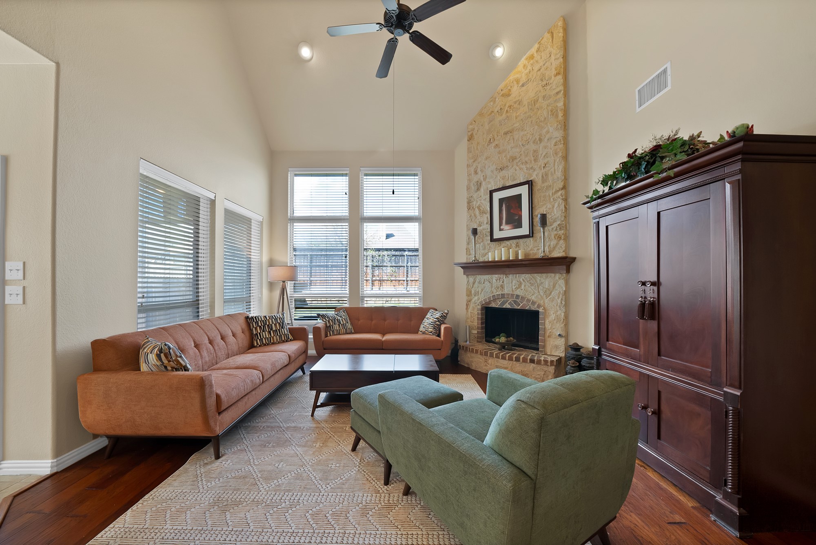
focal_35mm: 12
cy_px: 272
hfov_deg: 112.6
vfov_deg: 90.1
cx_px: 408
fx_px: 272
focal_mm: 12
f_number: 9
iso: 640
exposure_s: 1/6
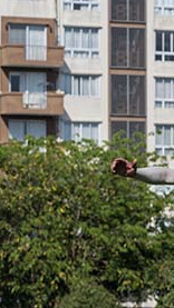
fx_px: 2647
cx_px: 475
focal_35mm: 323
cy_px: 181
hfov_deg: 3.7
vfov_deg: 6.7
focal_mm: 89
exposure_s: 1/5000
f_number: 4.5
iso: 500
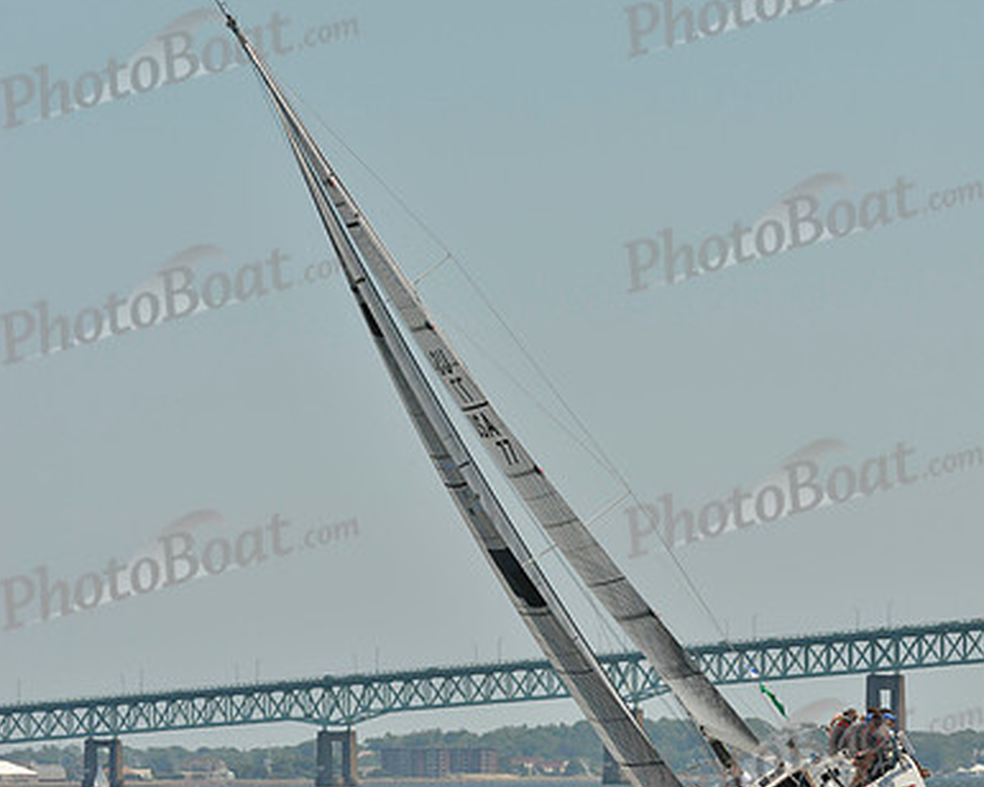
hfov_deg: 6.8
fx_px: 8242
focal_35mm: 283
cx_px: 492
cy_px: 396
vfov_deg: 5.5
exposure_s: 1/1250
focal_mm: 200
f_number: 8
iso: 280
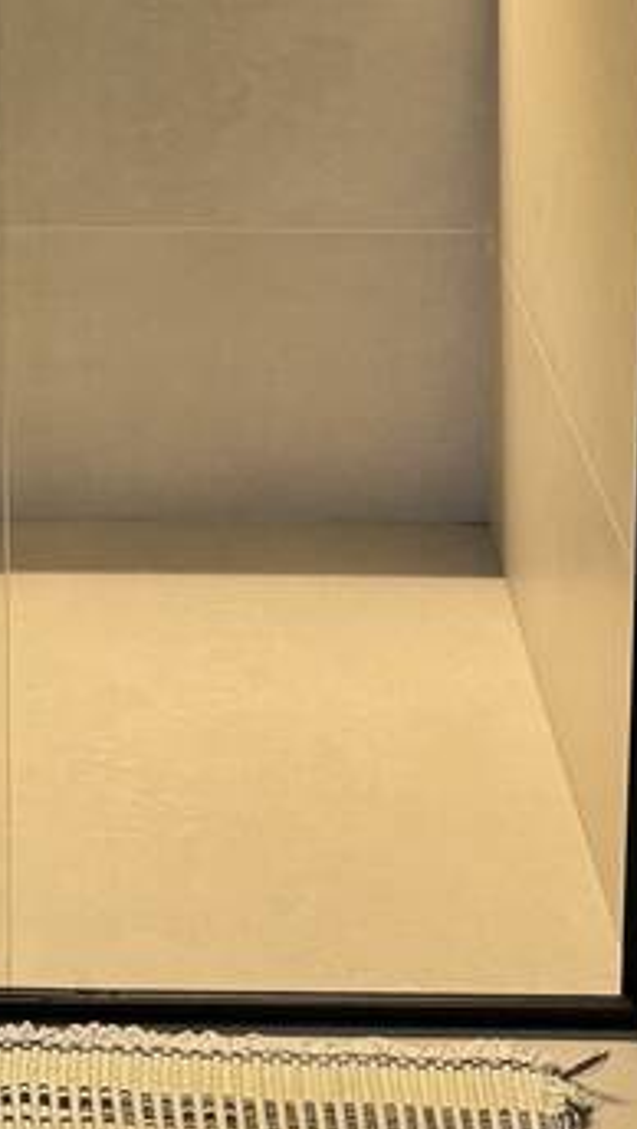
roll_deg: +1.2
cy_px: -279
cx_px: 16
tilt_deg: -10.3
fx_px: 2457
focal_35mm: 82
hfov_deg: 14.6
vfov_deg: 23.3
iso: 200
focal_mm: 6.76
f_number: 1.78
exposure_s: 1/60
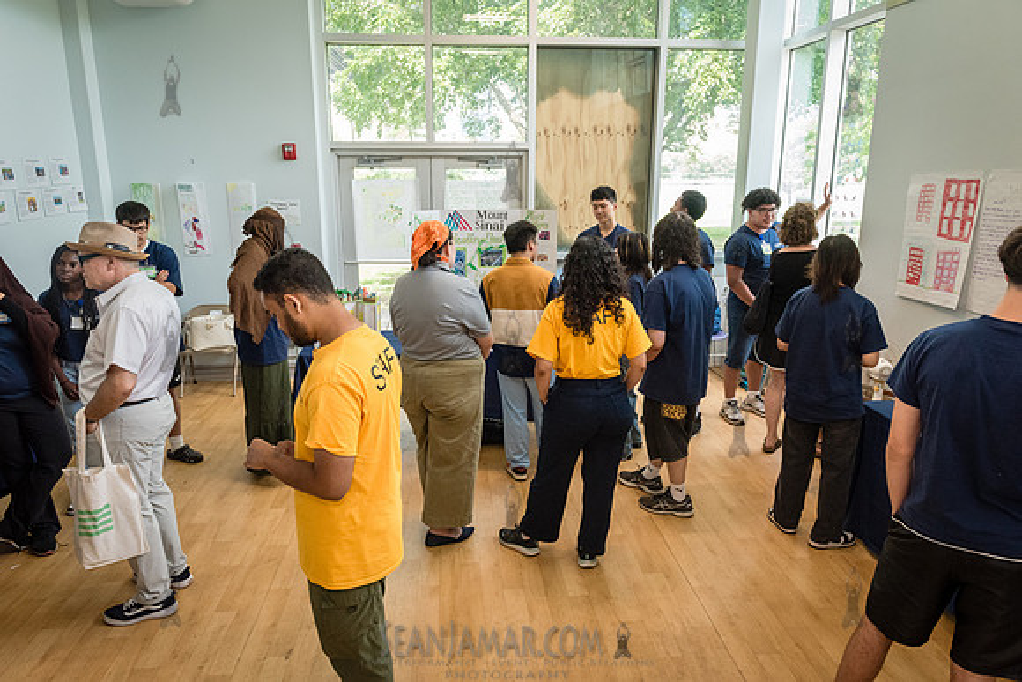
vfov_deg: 52.0
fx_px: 699
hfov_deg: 72.3
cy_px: 341
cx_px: 511
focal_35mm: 25
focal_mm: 24
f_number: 4.5
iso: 3200
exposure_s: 1/400
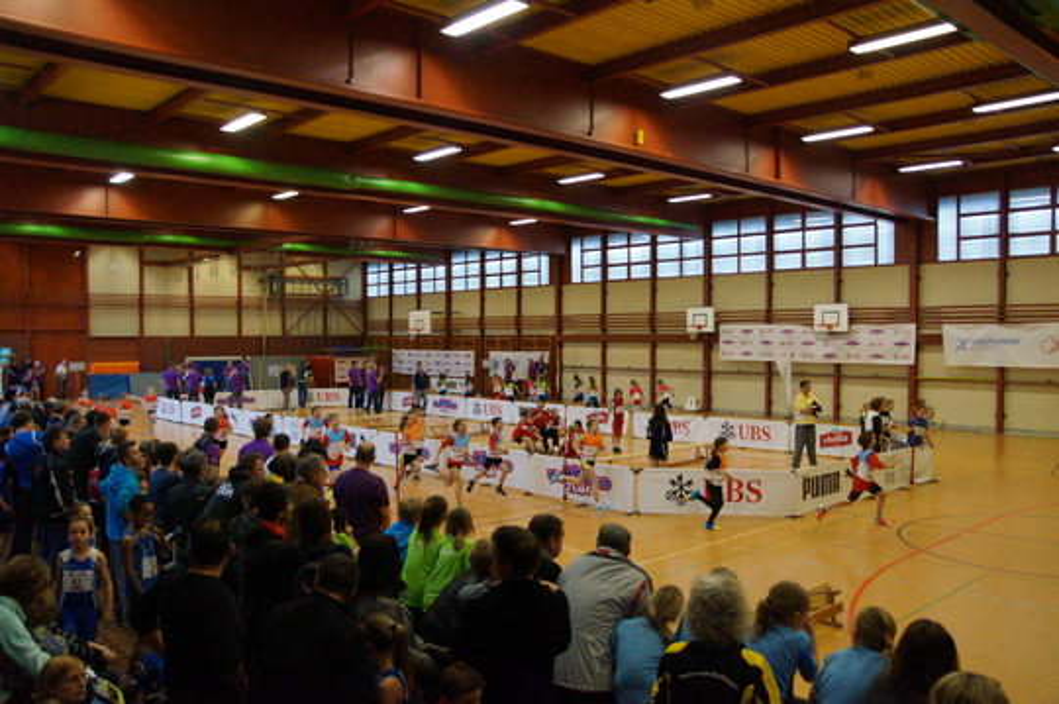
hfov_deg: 62.0
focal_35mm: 30
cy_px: 352
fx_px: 882
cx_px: 530
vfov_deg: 43.5
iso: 3200
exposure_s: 1/500
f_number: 3.5
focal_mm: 20
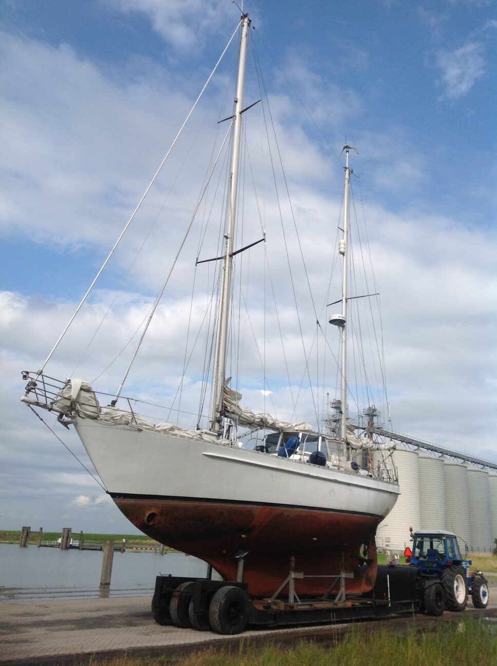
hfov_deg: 40.6
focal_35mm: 35
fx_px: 672
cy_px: 333
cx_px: 248
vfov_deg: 52.7
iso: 50
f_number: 2.4
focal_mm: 4.28
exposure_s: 1/2326
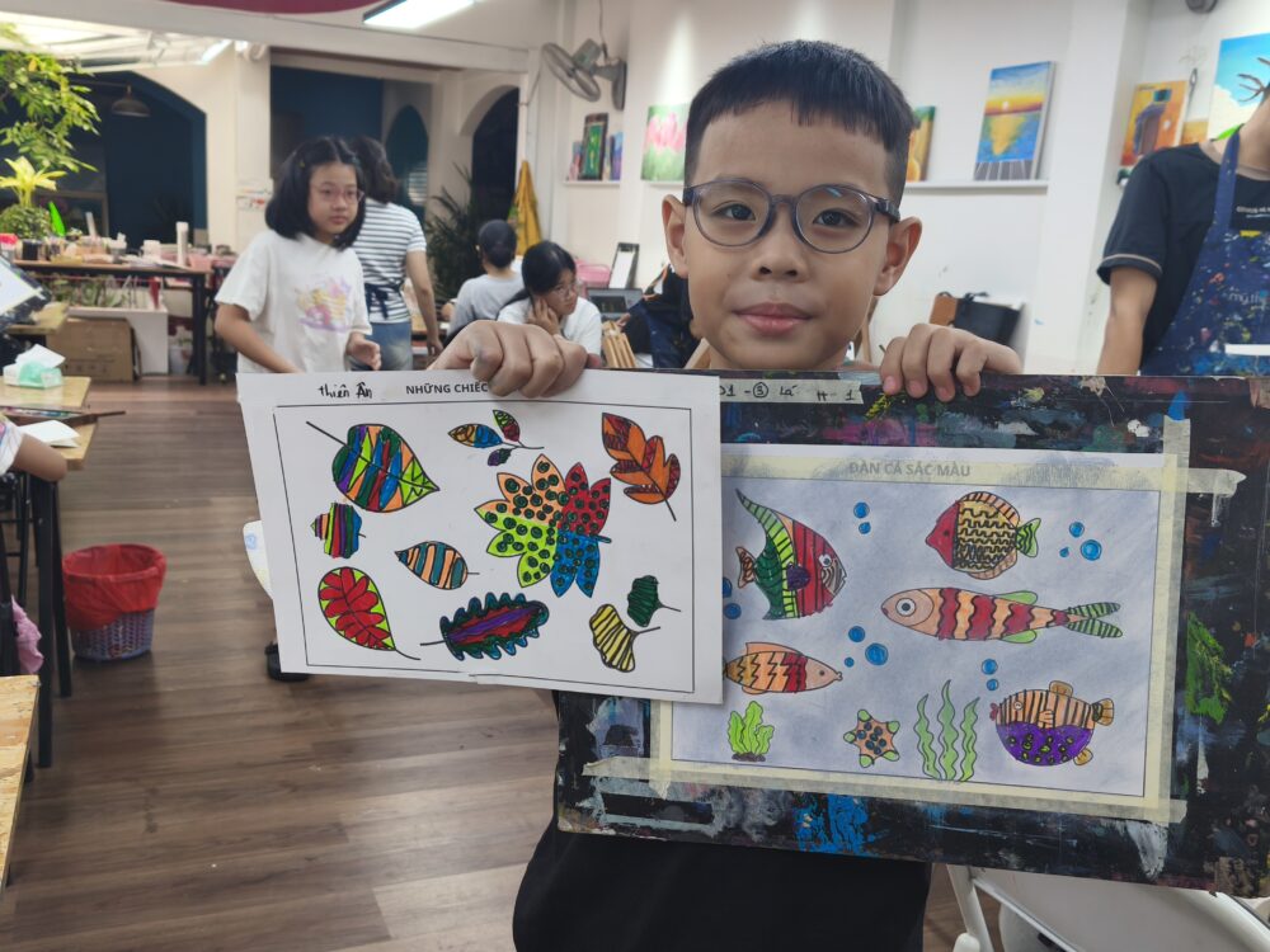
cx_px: 635
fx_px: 1284
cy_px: 476
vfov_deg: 40.7
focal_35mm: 35
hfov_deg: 52.6
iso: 80
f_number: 1.7
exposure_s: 1/149
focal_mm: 5.35
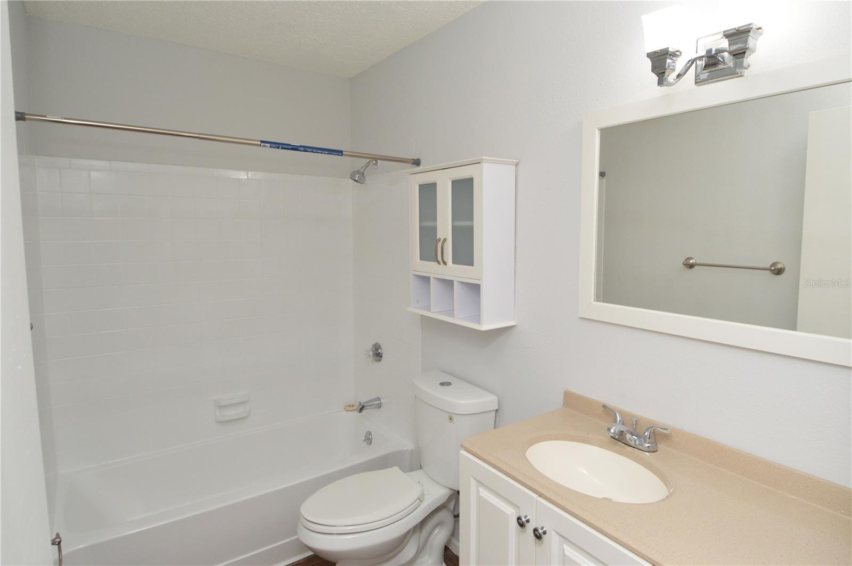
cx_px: 426
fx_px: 426
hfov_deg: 90.1
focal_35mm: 18
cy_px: 283
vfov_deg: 67.3
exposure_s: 1/100
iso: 400
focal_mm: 12
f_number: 5.6
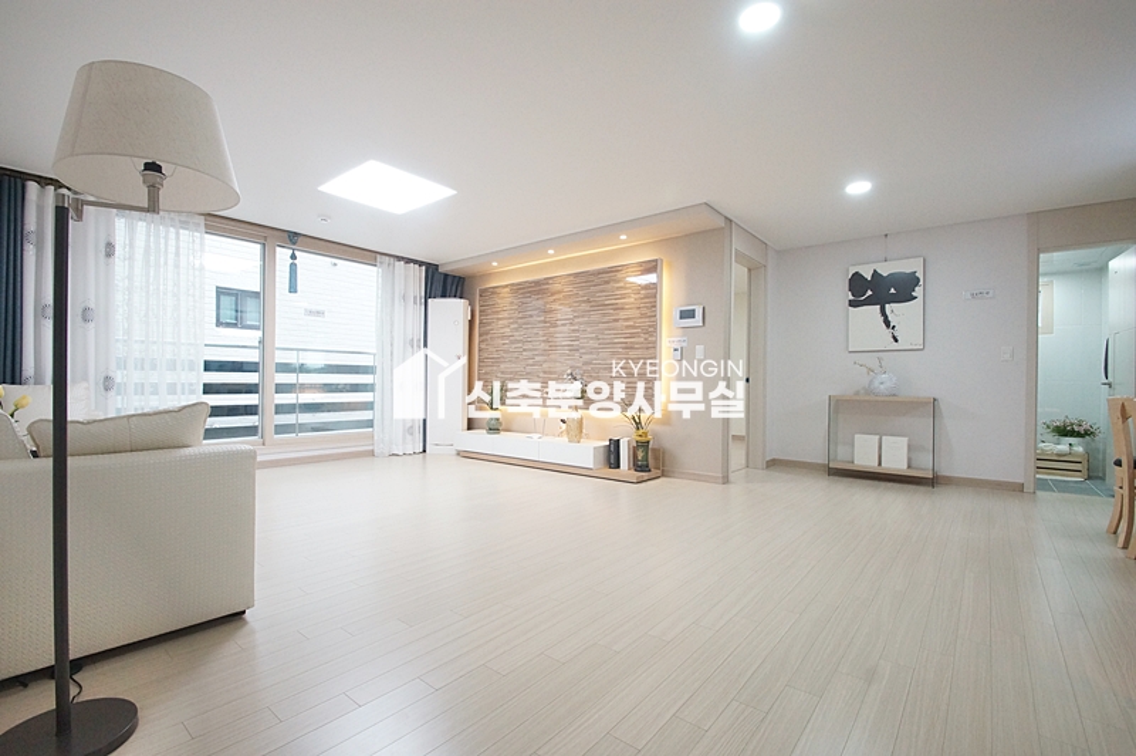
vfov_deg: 72.0
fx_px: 520
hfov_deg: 95.0
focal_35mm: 16
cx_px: 568
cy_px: 378
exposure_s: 1/50
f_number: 7.1
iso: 1600
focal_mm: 11
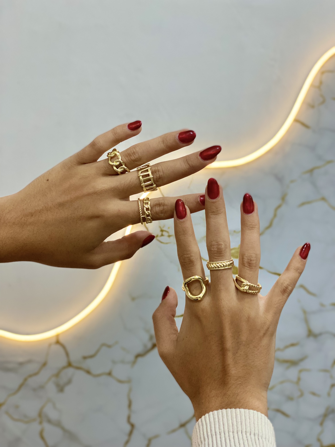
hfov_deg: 28.0
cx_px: 168
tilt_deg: -12.7
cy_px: 224
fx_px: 671
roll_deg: -3.2
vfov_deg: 36.8
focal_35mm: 52
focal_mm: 6
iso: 125
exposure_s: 1/60
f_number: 2
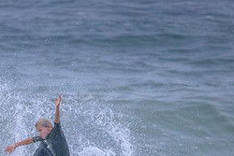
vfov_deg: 0.7
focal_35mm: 1859
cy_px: 171
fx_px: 12090
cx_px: 51
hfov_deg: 1.1
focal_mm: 800
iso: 5600
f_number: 11
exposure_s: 1/2000
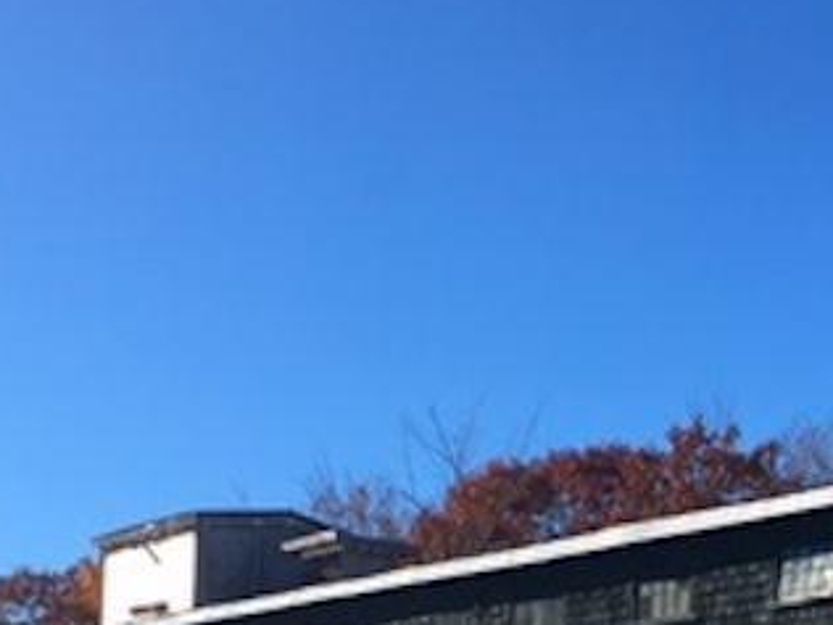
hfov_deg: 20.8
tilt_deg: +1.4
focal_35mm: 94
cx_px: 559
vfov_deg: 14.8
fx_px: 2262
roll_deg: -1.6
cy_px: 870
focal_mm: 4.15
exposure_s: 1/1570
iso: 25
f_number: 2.2
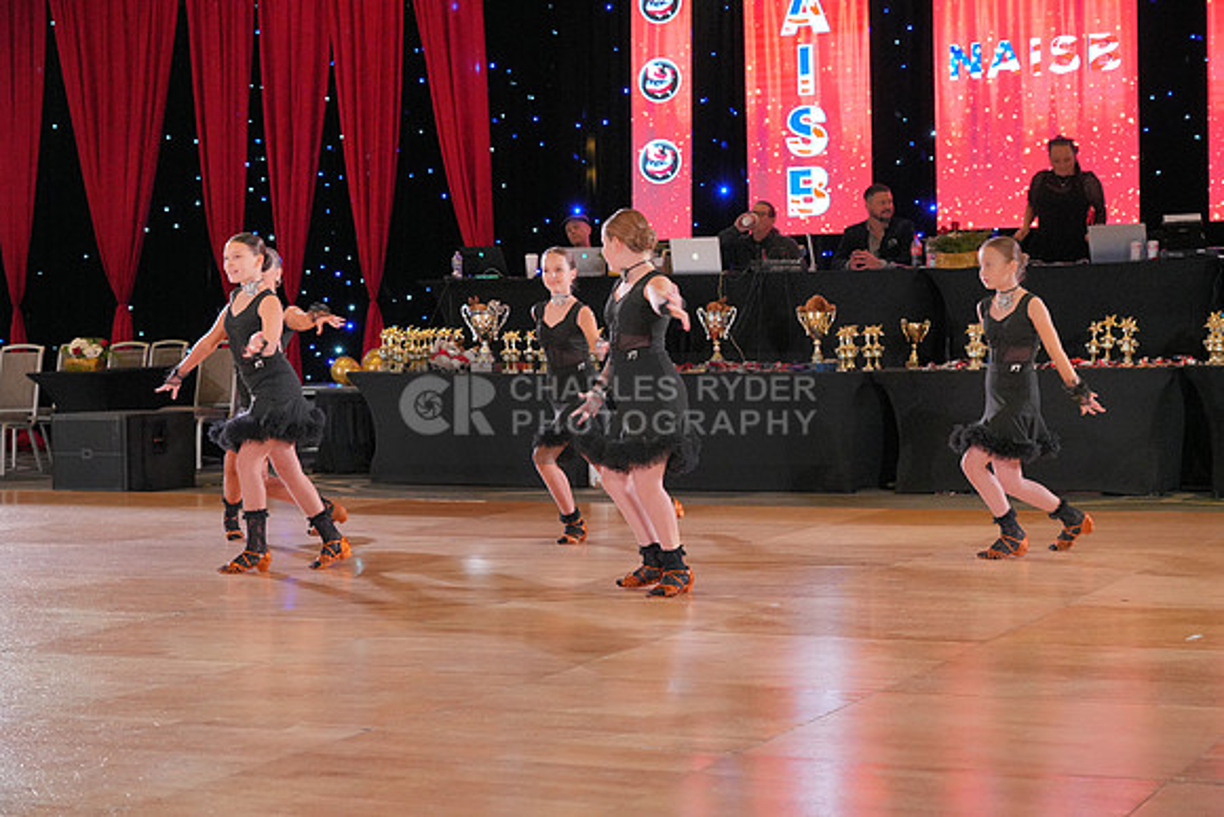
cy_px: 408
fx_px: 2278
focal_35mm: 67
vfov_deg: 20.3
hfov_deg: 30.1
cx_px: 612
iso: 5000
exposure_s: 1/400
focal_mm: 67
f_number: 5.6
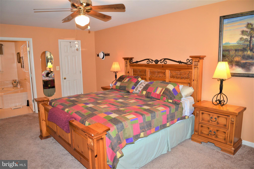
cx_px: 127
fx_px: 169
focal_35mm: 24
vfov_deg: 53.2
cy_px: 84
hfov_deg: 73.7
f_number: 5.6
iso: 1250
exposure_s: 1/60
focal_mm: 24
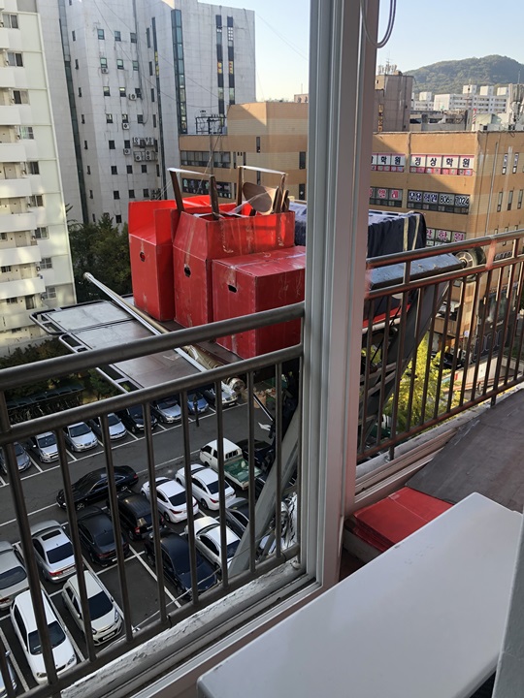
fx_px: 565
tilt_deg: -20.3
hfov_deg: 49.7
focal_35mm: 28
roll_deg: +0.3
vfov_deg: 63.4
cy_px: 349
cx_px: 262
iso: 20
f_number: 1.8
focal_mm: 3.99
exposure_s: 1/262
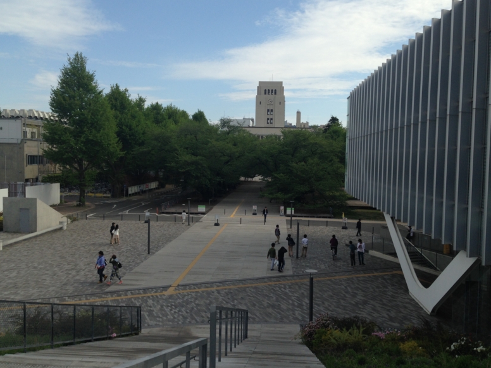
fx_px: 482
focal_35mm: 34
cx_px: 251
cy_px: 180
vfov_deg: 41.8
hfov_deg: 54.0
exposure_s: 1/1595
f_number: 2.4
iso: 50
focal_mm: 4.12
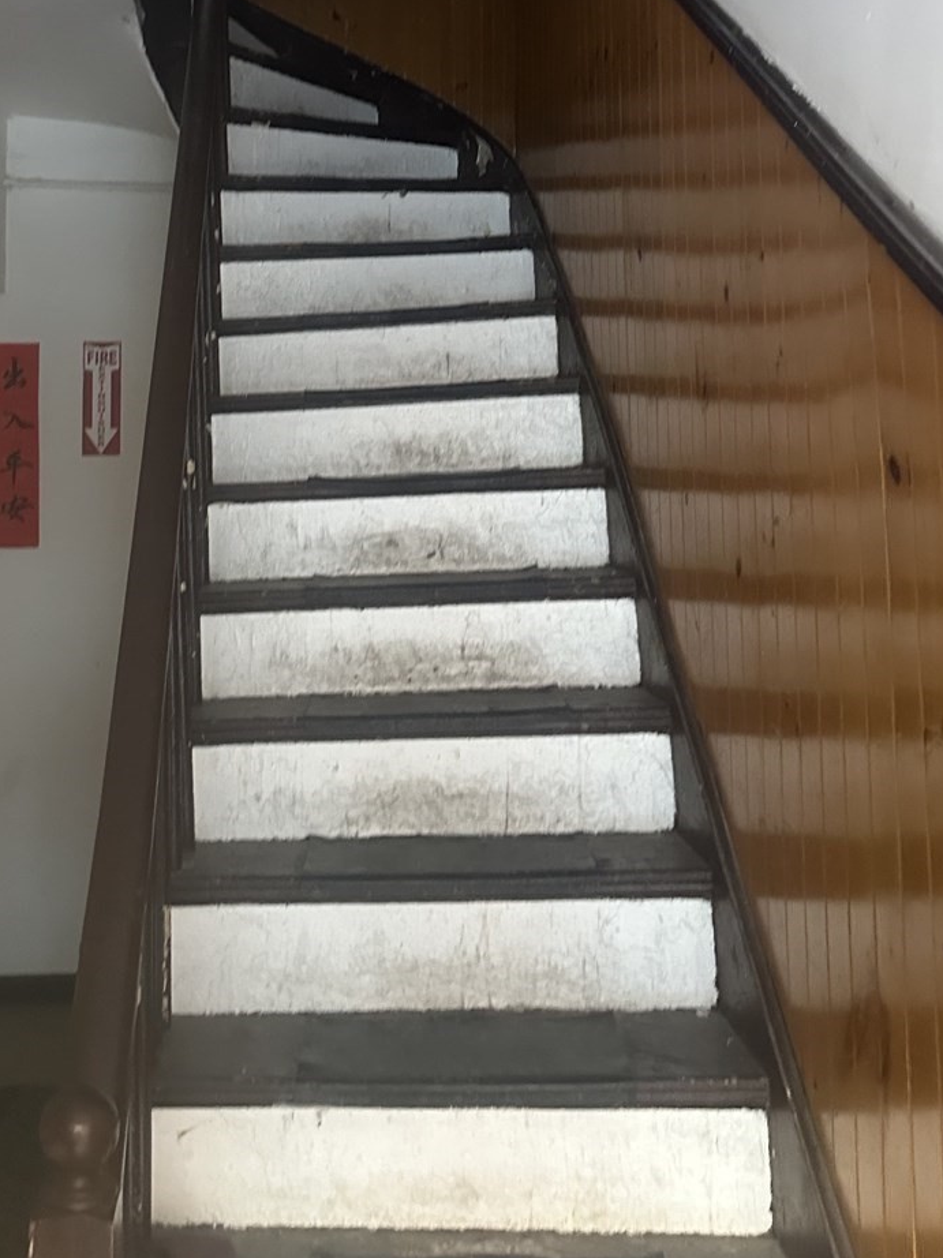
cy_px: 356
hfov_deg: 35.4
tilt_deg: +4.5
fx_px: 1454
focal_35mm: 40
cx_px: 281
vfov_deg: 45.6
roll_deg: +0.4
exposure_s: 1/60
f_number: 1.78
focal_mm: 6.86
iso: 640
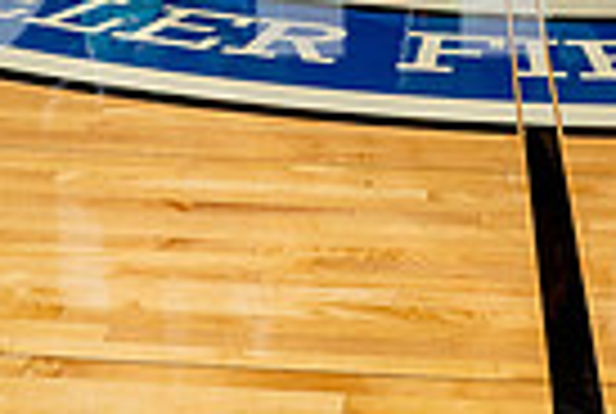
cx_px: 418
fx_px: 1629
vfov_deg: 12.8
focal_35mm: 95
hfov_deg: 21.3
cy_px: -396
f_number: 8
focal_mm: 29
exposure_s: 1/250
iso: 640
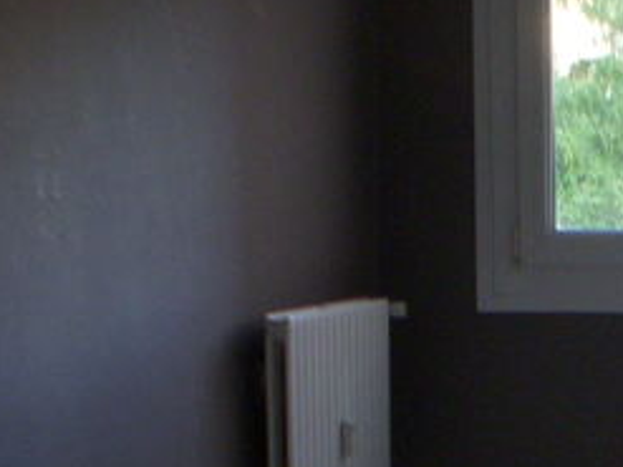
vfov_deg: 9.5
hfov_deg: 12.6
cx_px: 686
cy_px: 535
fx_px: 2770
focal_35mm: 154
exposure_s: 1/30
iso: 160
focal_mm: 6.3
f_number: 3.3
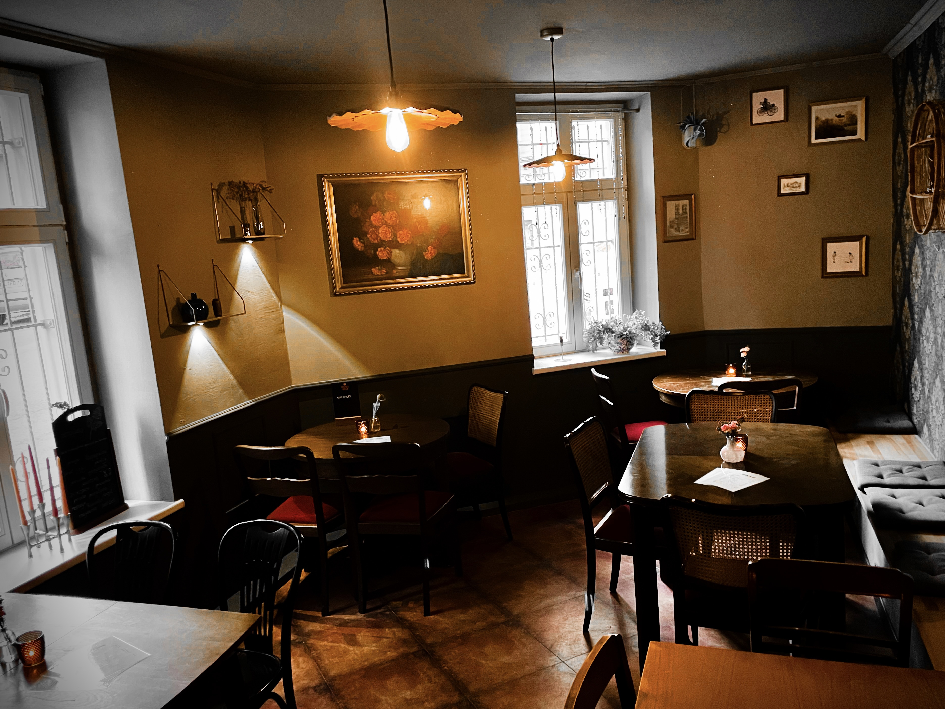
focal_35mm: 28
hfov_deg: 63.4
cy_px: 368
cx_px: 485
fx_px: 764
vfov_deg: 49.7
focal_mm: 4.2
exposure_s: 1/25
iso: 500
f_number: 1.6
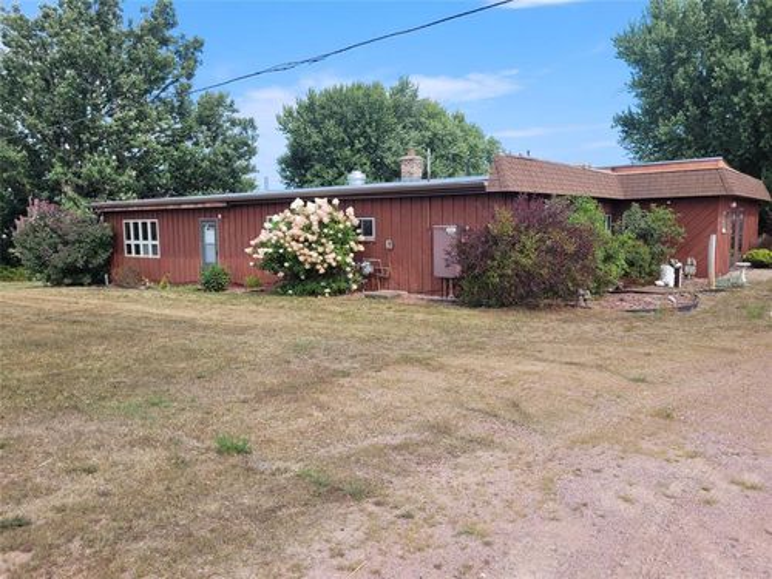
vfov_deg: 53.1
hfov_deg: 67.3
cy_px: 290
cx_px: 386
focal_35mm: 26
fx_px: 580
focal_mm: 5.4
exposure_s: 1/1297
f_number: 1.8
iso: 40
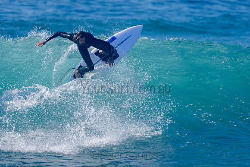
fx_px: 4256
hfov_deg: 3.4
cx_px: 110
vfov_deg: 2.2
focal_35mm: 613
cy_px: 78
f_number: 5.6
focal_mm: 500
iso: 180
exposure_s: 1/2000
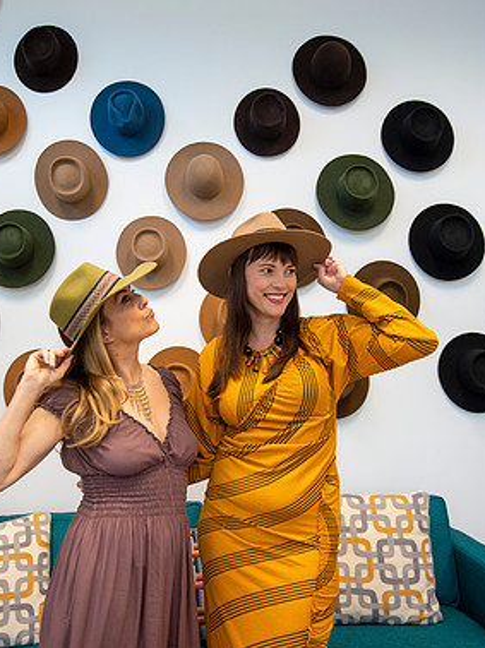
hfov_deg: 45.2
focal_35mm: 31
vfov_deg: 58.4
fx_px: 580
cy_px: 327
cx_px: 197
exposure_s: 1/160
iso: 2000
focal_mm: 21
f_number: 4
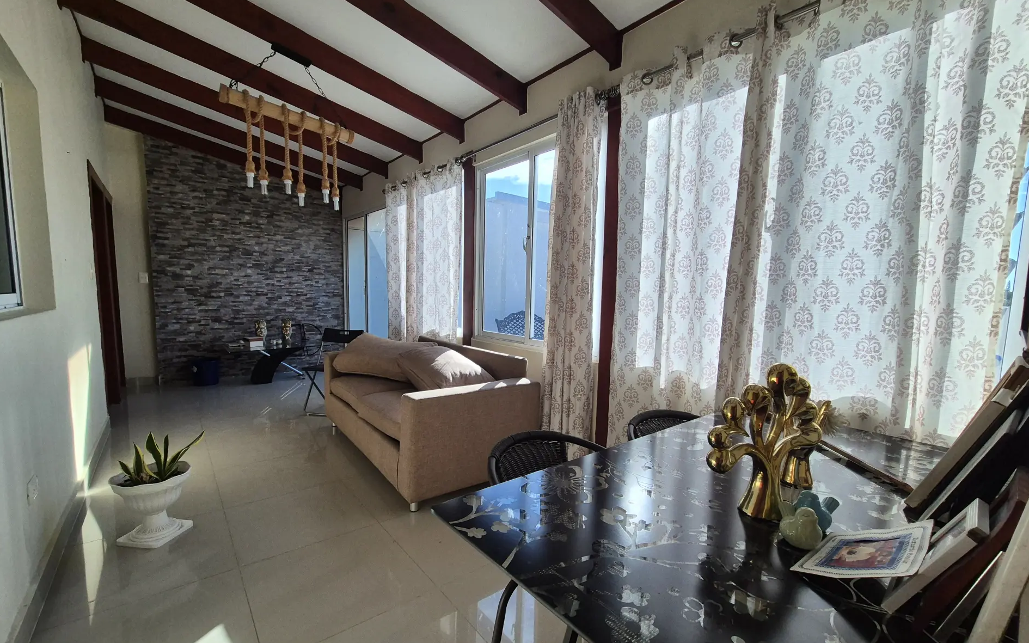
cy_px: 345
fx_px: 393
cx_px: 507
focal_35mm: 14
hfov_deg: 105.3
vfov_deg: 78.5
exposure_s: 1/1996
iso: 125
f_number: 2.2
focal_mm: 2.2
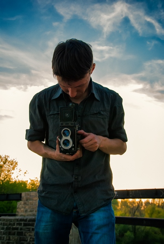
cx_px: 82
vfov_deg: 49.5
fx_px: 266
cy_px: 122
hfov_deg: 34.3
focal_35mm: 39
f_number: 6.3
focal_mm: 26
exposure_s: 1/500
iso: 800
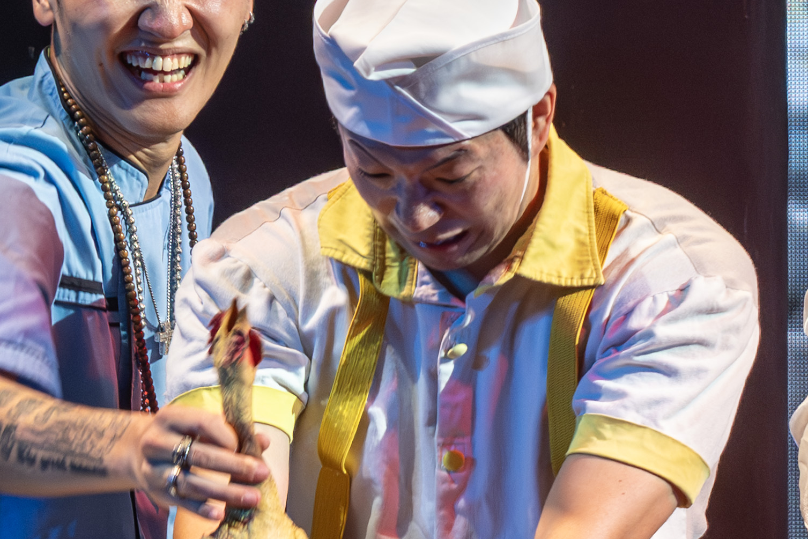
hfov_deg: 3.3
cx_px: 477
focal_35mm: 630
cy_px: 601
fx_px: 14140
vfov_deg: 2.2
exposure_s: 1/160
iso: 1250
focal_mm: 115
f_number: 4
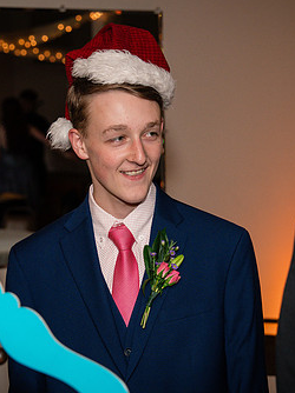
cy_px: 188
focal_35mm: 117
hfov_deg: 12.6
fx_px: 1331
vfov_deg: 16.8
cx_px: 123
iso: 400
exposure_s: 1/250
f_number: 5
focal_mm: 70
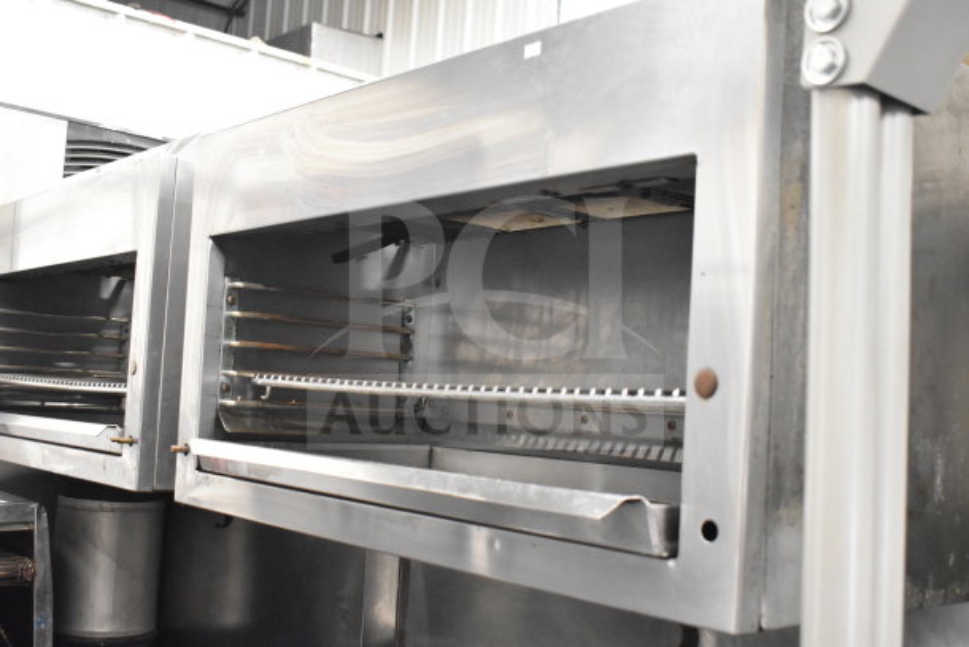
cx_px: 484
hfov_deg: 46.4
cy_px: 324
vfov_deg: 31.9
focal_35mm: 42
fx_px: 1131
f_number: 5
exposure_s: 1/100
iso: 6400
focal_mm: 28
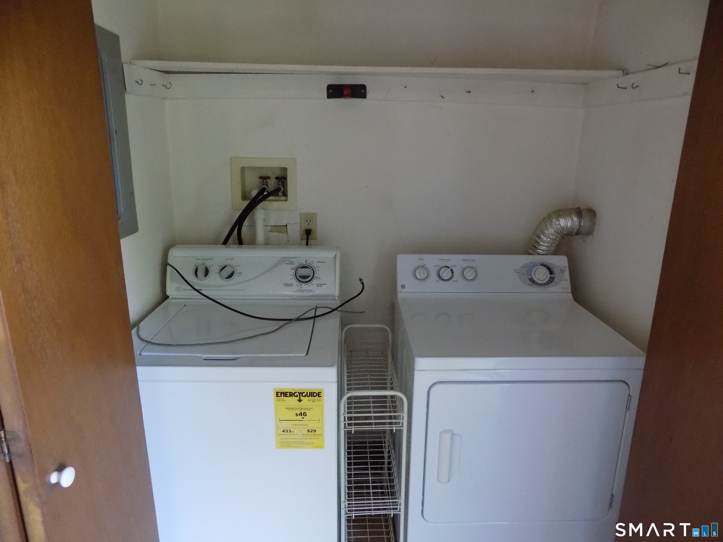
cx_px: 362
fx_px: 480
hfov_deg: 73.9
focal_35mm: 23
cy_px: 271
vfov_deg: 58.9
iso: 400
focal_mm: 4
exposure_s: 1/25
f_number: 3.1
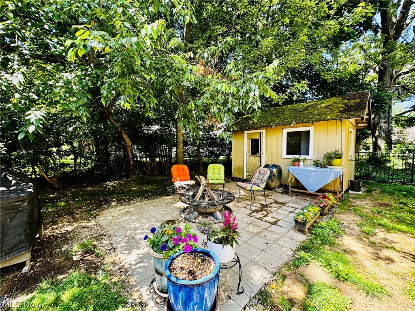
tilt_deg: -1.7
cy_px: 156
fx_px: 168
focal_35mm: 14
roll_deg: -0.4
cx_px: 208
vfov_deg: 85.7
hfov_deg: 102.1
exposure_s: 1/99
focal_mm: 2.22
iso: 50
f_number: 2.2
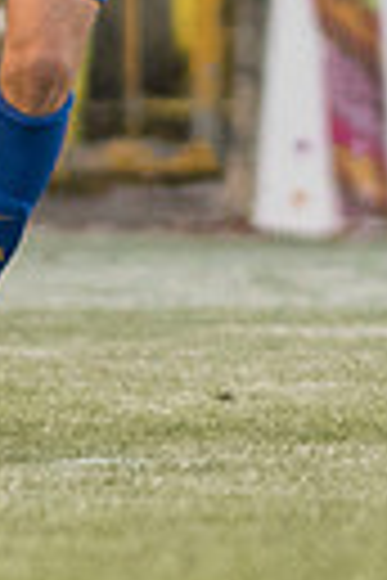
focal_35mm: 2018
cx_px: -774
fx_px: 32538
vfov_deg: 1.0
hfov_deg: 0.7
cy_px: -182
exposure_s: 1/1000
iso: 1250
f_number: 2.8
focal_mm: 300
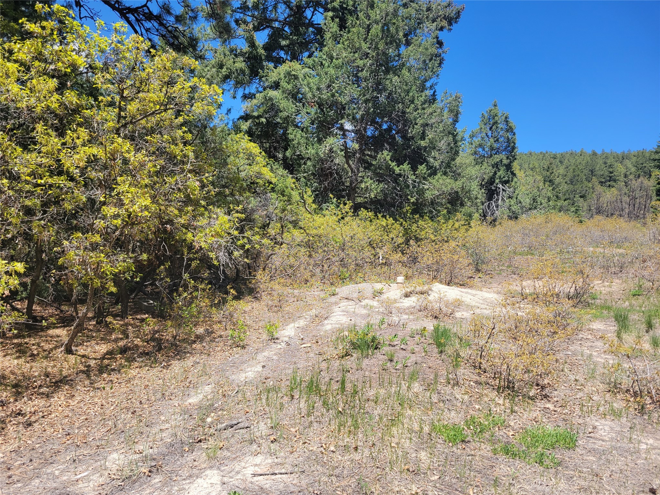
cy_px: 248
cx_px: 330
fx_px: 496
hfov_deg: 67.3
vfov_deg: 53.1
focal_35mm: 26
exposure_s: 1/1321
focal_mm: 5.4
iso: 40
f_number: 1.8
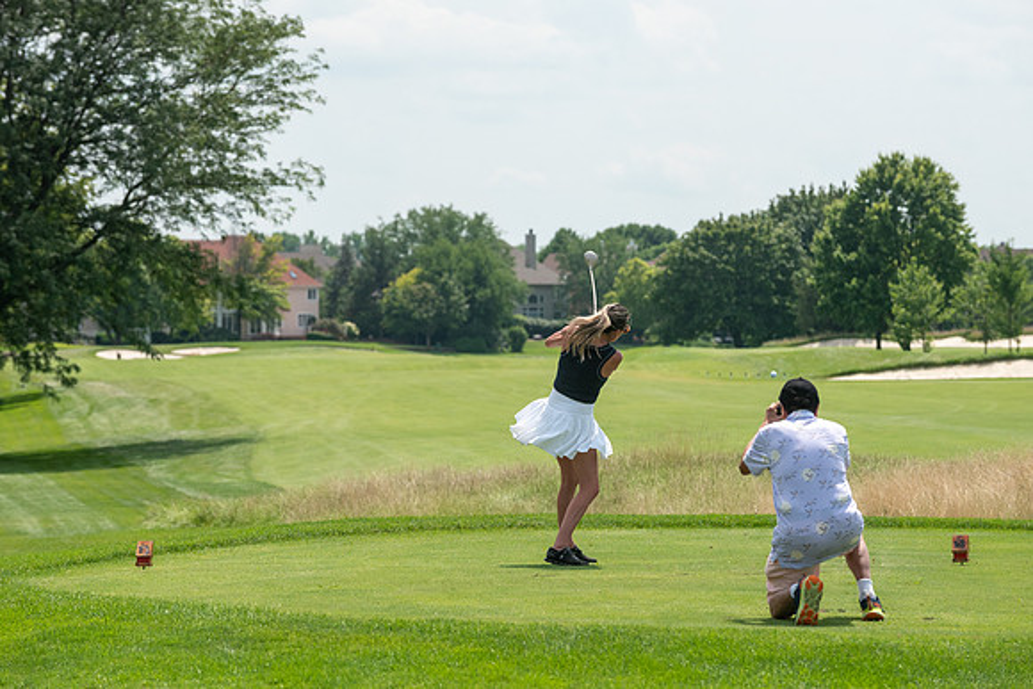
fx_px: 5316
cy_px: 311
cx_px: 496
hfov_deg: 11.1
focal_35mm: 185
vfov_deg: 7.4
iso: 250
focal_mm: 155
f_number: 5
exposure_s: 1/2500
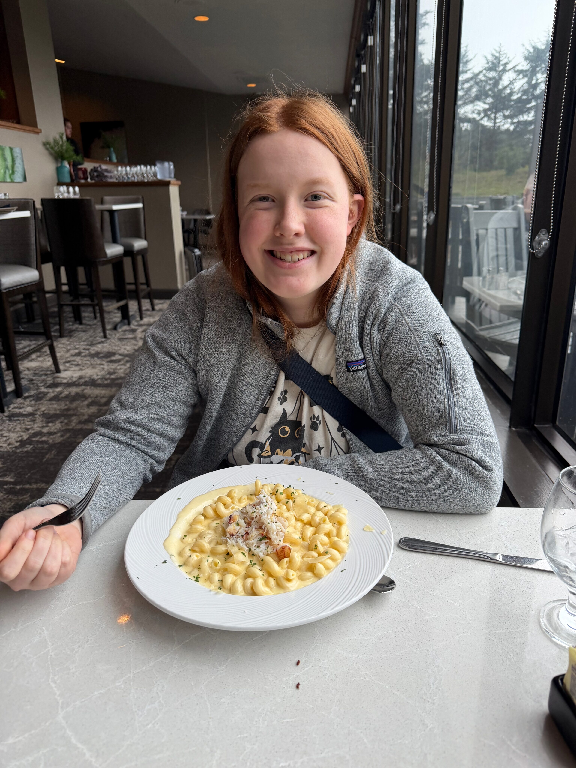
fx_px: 532
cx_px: 288
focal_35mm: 24
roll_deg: +2.3
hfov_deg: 56.8
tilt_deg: -21.2
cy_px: 384
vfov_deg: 71.6
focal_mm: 6.76
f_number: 1.78
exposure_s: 1/162
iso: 125
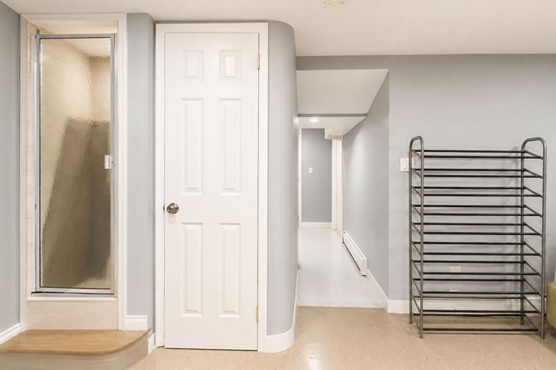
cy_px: 175
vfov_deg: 67.3
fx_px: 278
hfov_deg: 90.0
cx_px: 282
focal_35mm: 18
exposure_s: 1/60
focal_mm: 10
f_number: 7.1
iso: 1250
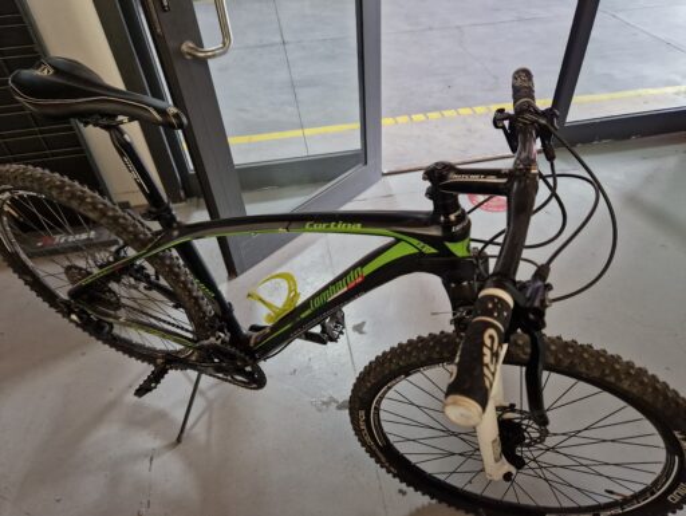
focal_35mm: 23
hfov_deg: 73.9
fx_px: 456
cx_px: 343
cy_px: 258
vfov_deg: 59.0
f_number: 1.8
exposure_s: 1/100
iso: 500
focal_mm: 5.4
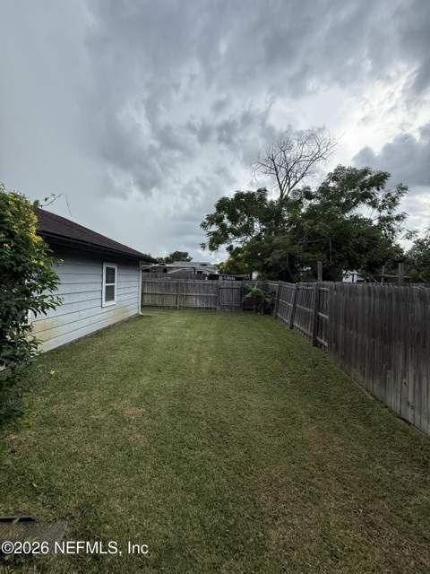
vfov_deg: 102.1
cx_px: 215
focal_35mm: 14
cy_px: 287
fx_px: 232
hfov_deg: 85.7
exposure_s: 1/506
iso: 50
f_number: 2.2
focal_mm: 2.22
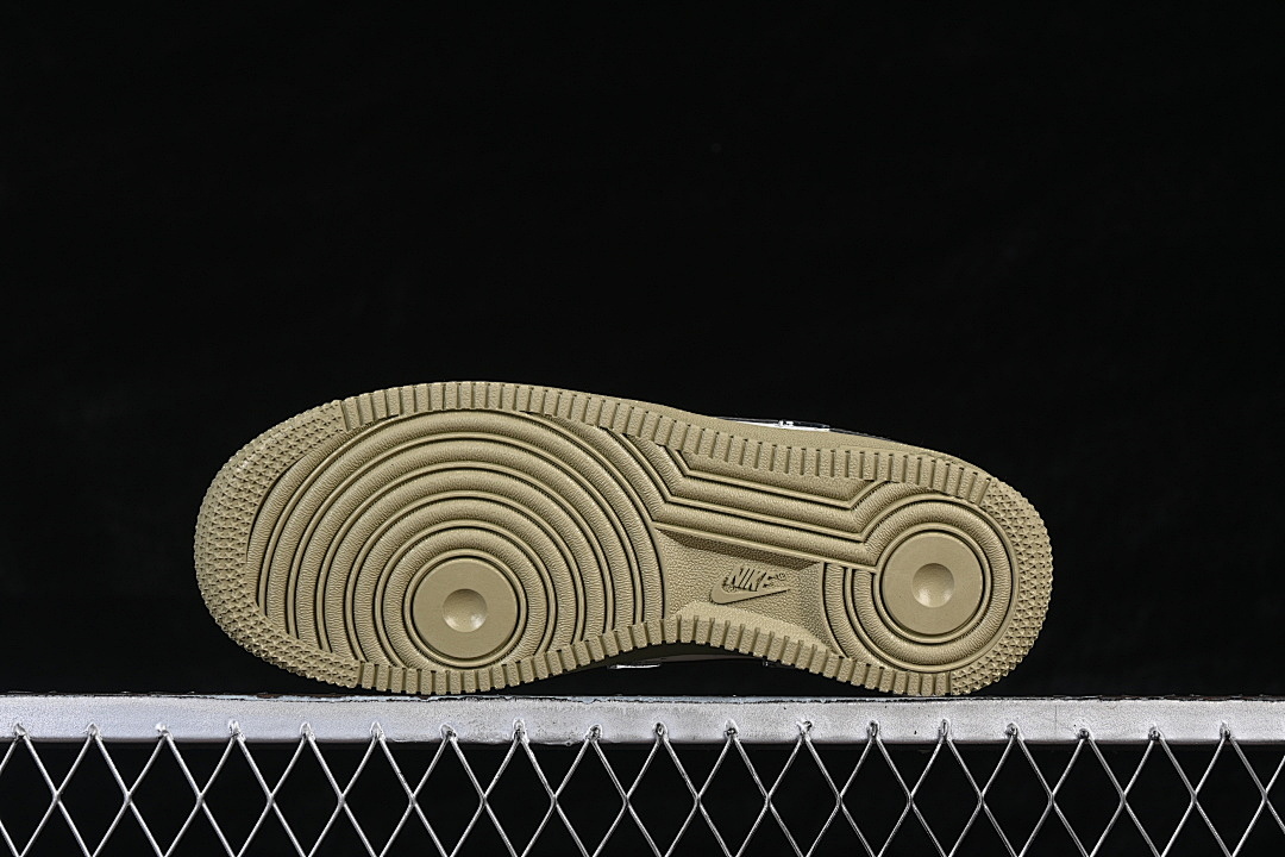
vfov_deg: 18.2
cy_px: 428
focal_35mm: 75
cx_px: 642
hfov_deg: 27.0
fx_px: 2677
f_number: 7.1
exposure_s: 1/80
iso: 160
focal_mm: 50
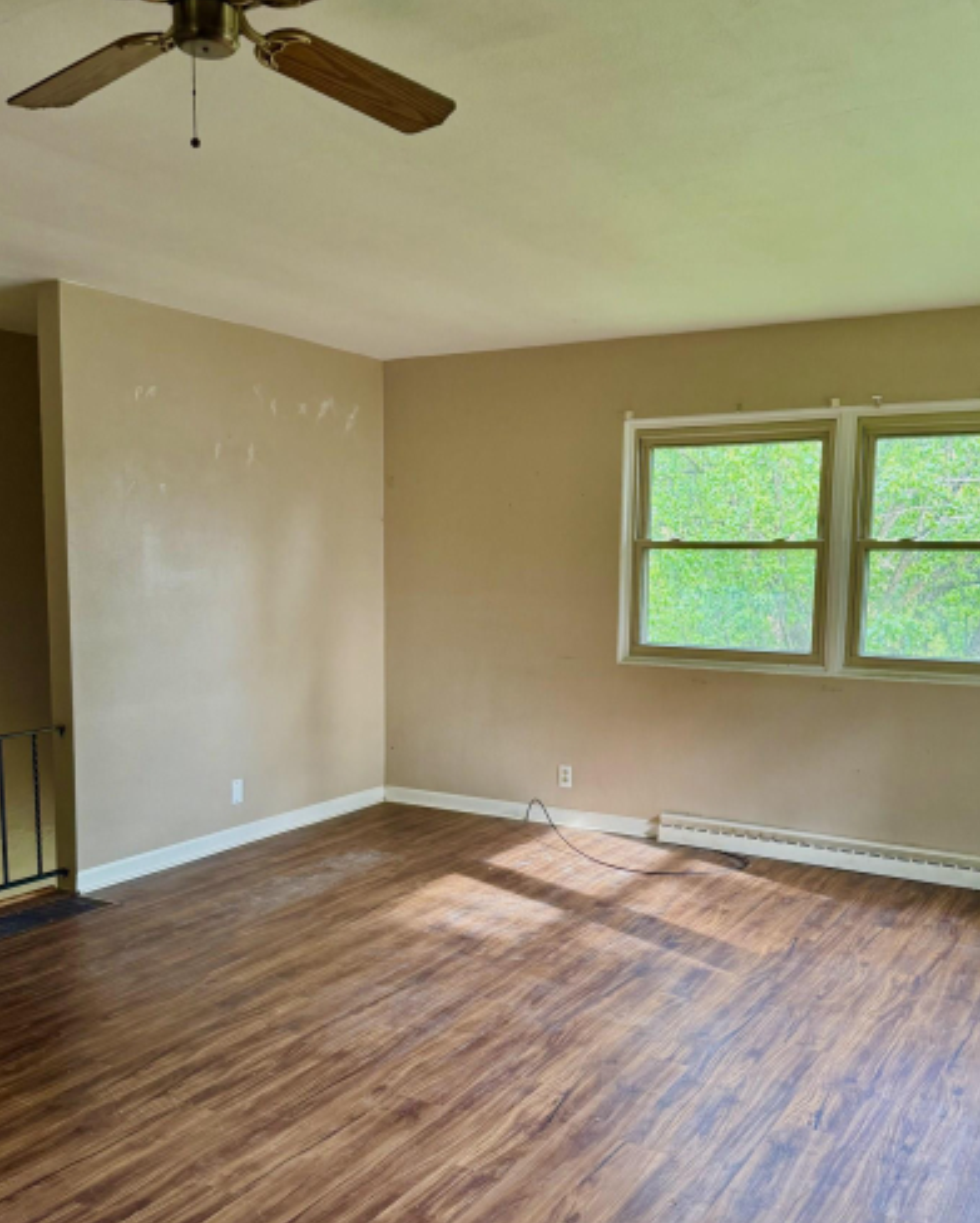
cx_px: 509
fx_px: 1159
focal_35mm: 32
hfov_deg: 45.8
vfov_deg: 55.5
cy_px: 693
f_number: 1.78
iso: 200
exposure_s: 1/112
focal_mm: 6.76
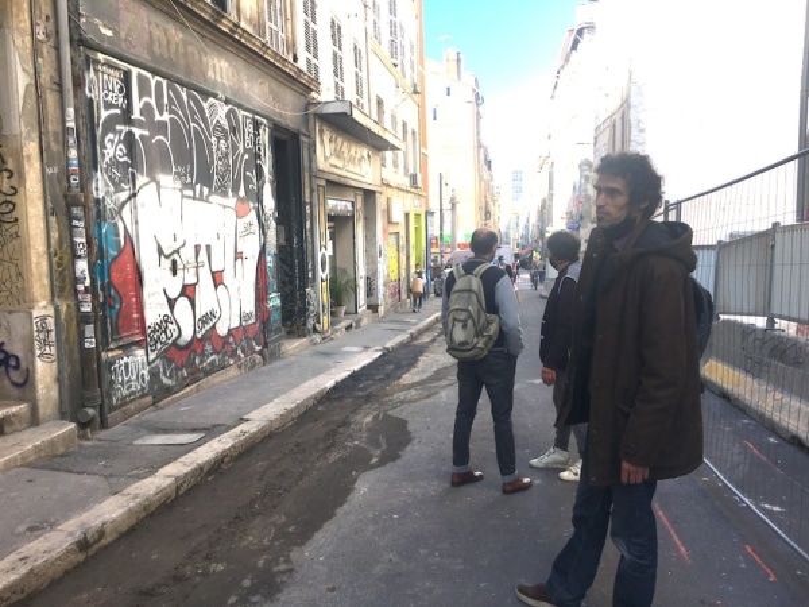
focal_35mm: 29
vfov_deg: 48.2
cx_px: 404
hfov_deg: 61.7
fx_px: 678
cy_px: 304
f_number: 2.2
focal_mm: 4.15
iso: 25
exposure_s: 1/582
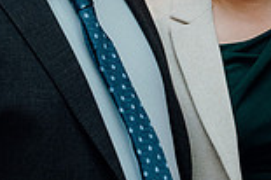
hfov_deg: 20.1
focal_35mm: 101
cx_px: 194
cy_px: 41
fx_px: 759
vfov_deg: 13.5
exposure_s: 1/160
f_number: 3.5
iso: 2500
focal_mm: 27
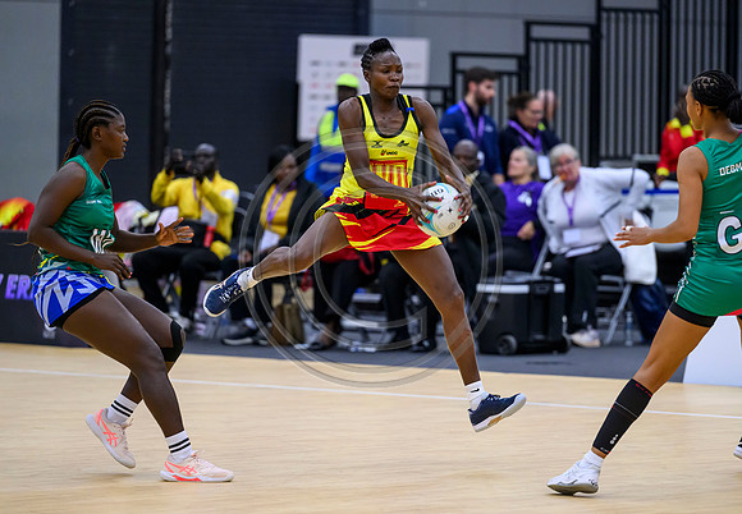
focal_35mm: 225
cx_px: 374
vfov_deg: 6.3
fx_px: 4688
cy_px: 264
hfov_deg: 9.0
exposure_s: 1/1000
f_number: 3.2
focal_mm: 200
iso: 4000
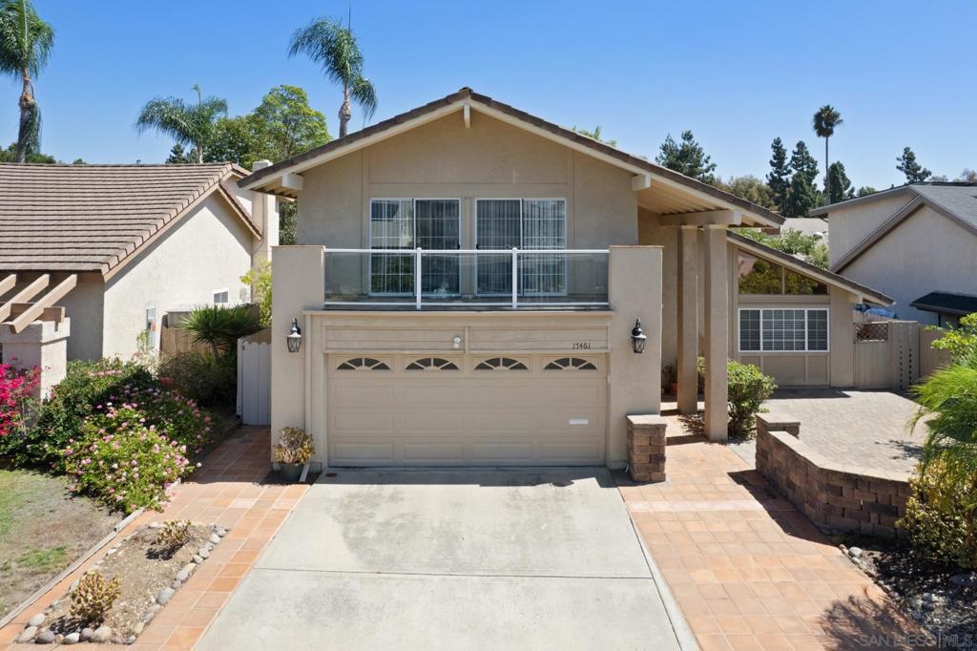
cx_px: 488
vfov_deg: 57.2
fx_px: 597
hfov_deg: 78.6
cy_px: 326
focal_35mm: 22
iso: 140
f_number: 2.8
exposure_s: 1/1500
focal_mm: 8.38
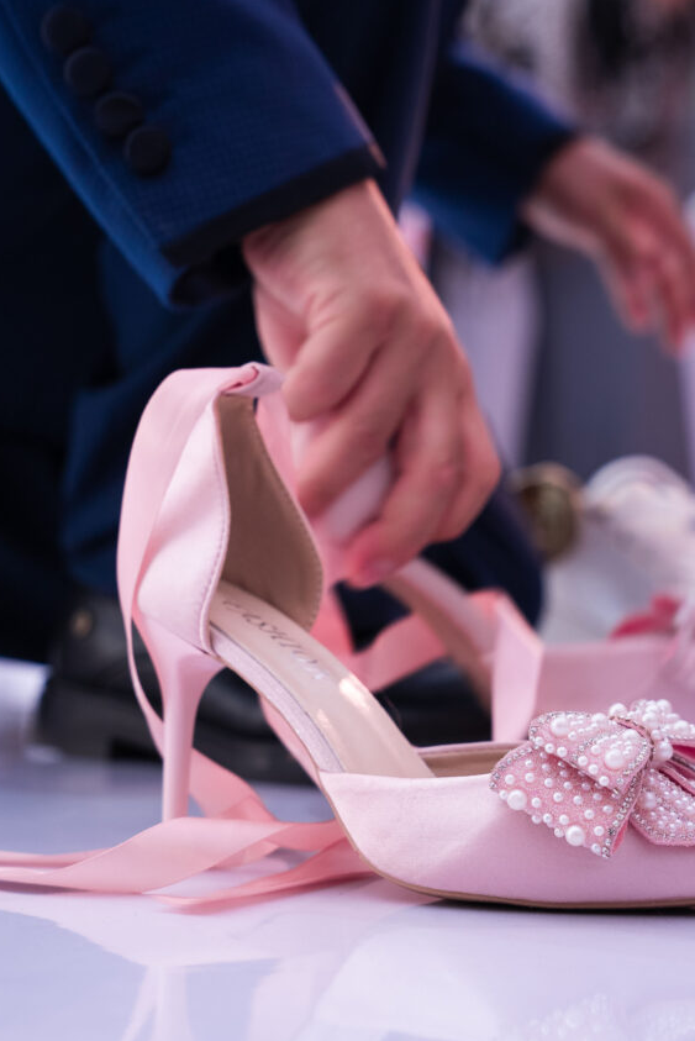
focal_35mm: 85
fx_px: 2458
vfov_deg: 23.9
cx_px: 406
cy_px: 551
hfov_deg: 16.1
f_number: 5.6
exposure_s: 1/100
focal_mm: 70
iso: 640
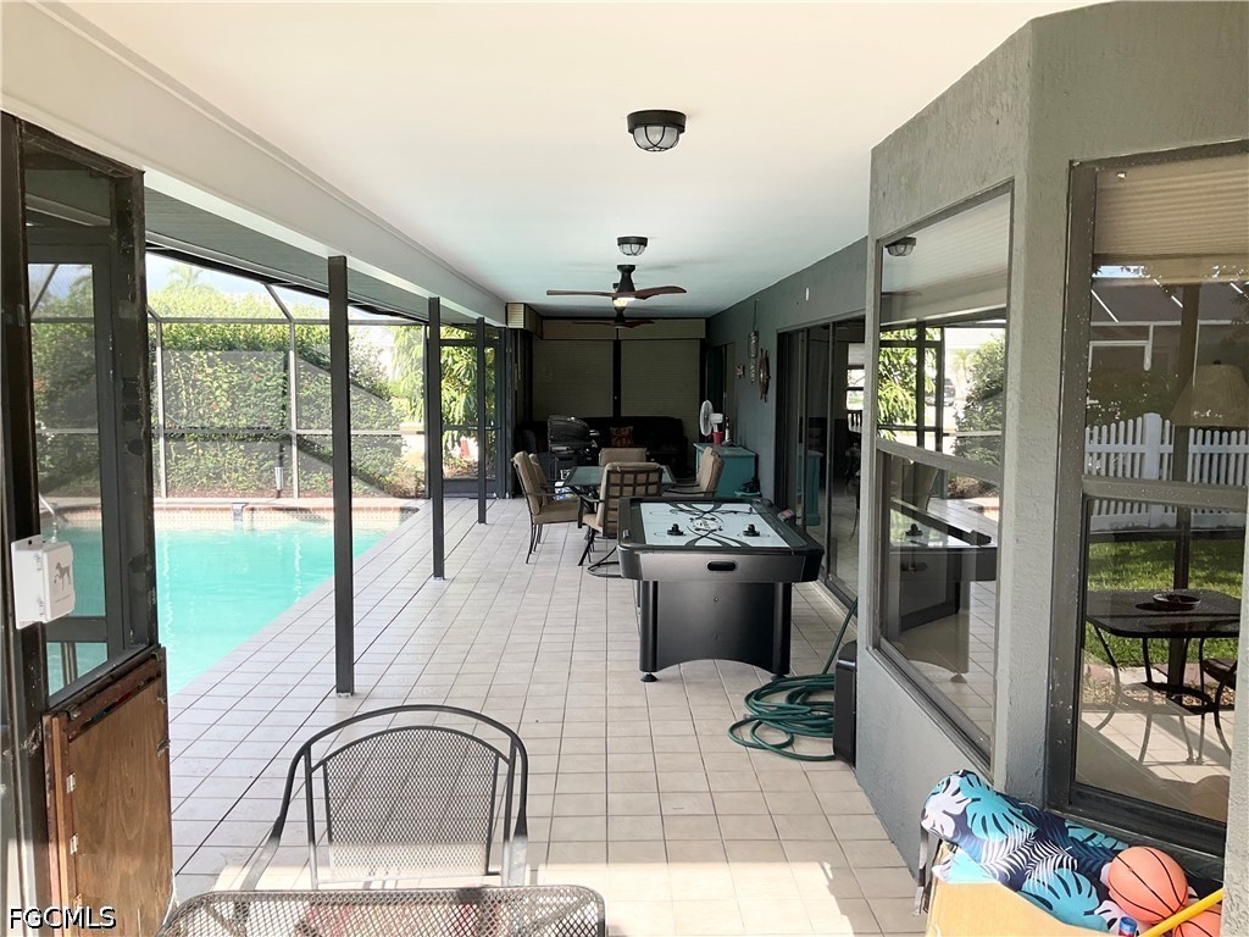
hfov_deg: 61.7
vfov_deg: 48.2
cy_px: 468
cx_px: 624
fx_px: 1046
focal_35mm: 29
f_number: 1.8
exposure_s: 1/178
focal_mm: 3
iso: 20
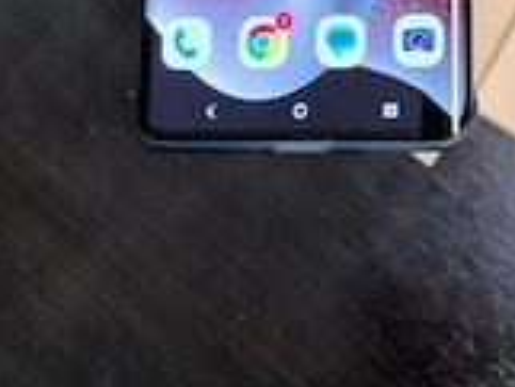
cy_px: -243
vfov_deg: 19.6
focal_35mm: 62
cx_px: 467
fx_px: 923
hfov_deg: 29.8
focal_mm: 4.71
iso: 246
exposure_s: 1/50.3
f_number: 1.7
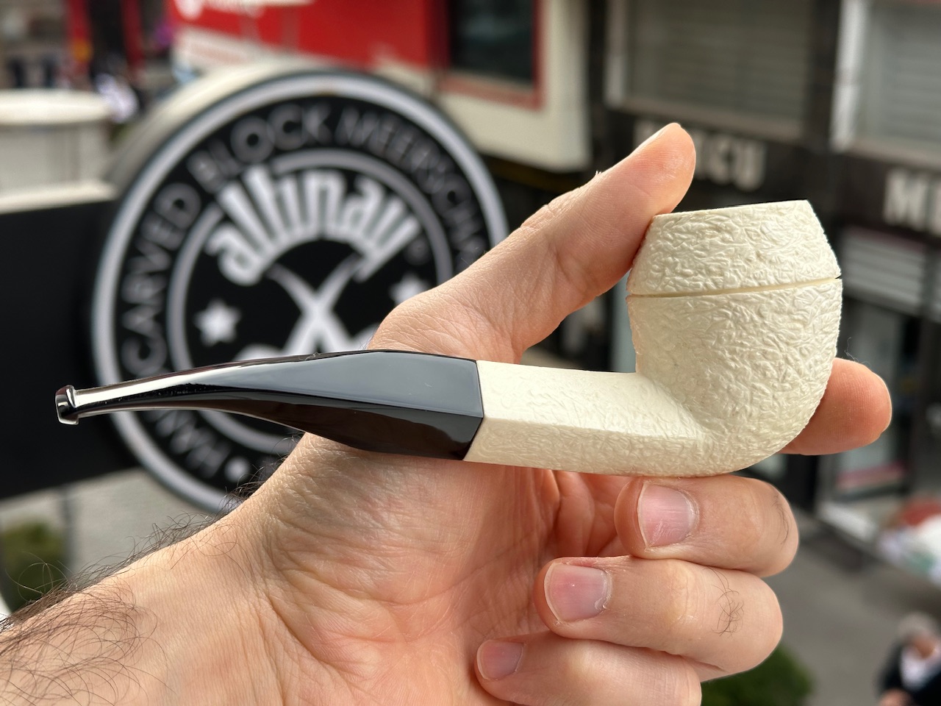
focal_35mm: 48
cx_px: 470
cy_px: 353
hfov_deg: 39.7
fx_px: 1305
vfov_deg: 30.3
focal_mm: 6.86
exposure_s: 1/619
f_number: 1.78
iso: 64
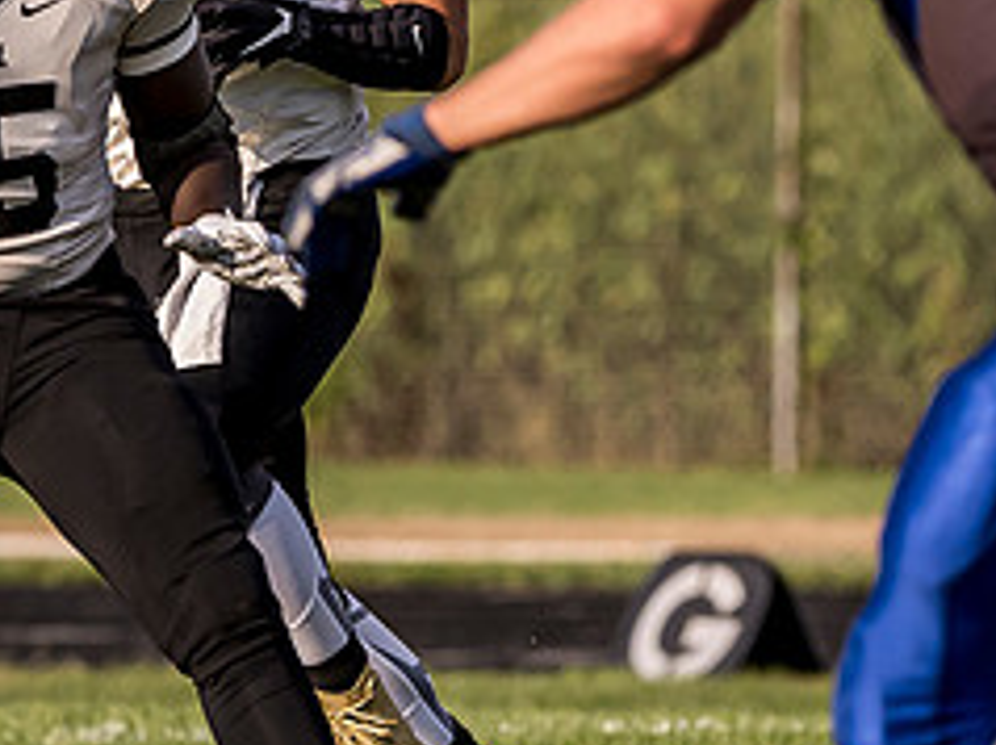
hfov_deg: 1.5
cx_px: 267
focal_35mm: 1339
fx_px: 38488
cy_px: -97
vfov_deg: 1.1
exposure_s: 1/1600
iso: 320
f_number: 4
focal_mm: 200
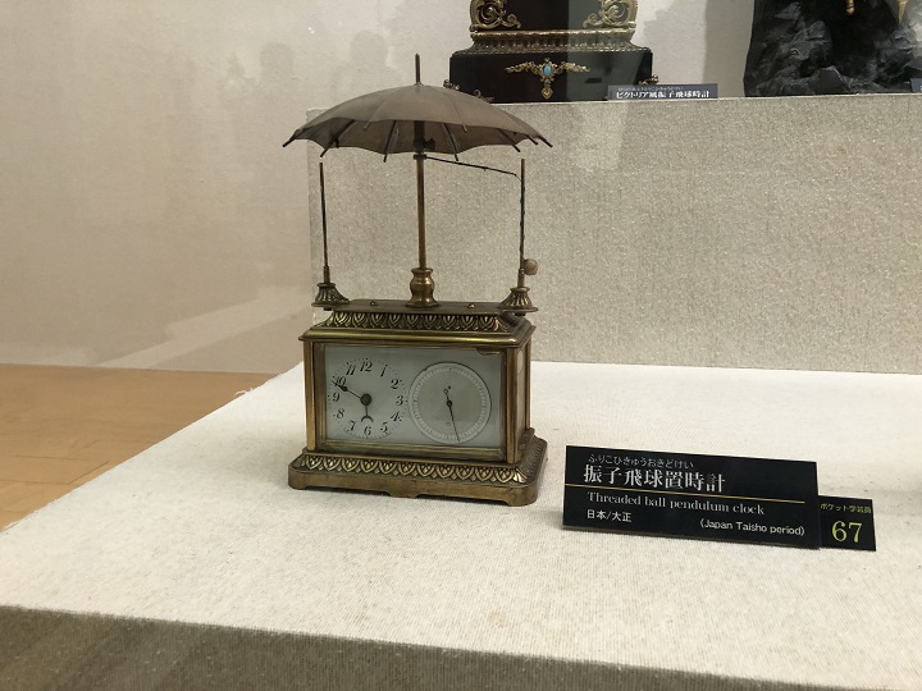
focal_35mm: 28
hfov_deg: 63.4
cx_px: 461
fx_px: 746
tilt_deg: -11.1
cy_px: 346
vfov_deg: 49.7
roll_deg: +2.0
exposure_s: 1/24
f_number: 1.8
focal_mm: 3.99
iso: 40
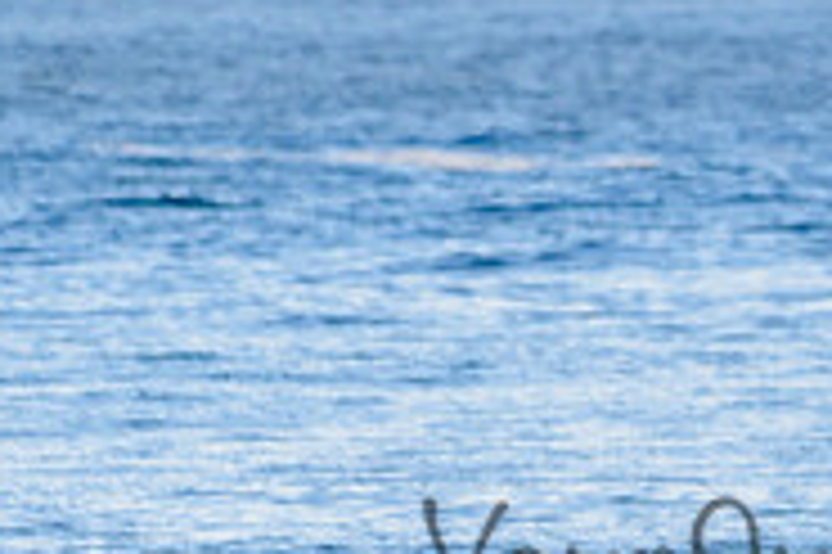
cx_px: 976
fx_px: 44379
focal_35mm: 1922
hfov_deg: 1.1
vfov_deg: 0.7
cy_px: 341
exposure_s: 1/2000
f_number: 5.6
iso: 90
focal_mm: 500
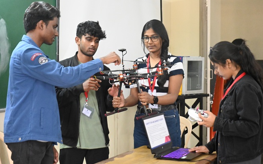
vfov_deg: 16.9
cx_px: 131
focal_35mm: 77
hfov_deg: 26.8
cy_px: 82
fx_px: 552
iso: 6400
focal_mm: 50
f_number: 4.5
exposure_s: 1/60
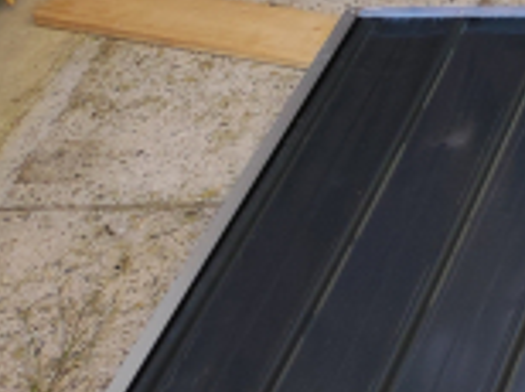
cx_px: 1244
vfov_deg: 11.3
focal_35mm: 130
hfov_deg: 12.2
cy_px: 82
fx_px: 1969
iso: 50
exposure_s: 1/202
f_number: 1.79
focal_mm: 4.7
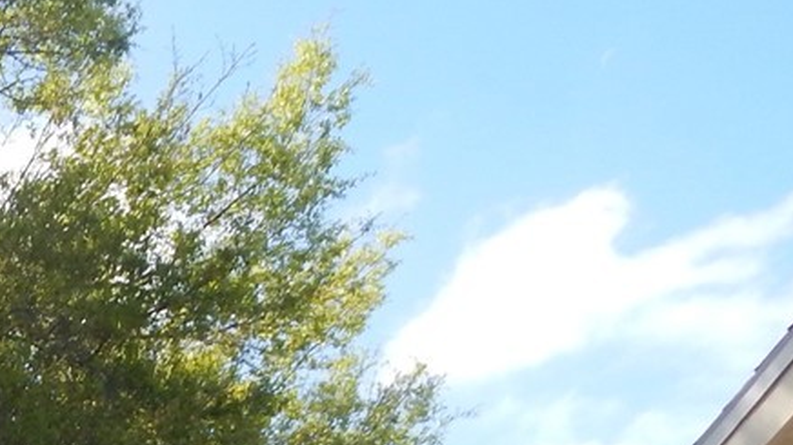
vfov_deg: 12.2
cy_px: 879
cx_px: -513
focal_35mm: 88
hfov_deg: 19.7
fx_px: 1850
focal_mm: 4
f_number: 3
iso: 125
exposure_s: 1/800
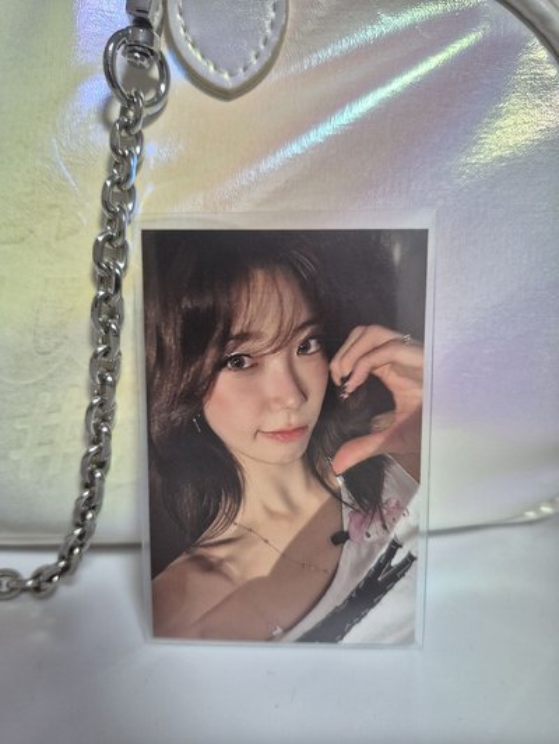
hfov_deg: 58.9
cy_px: 372
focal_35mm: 23
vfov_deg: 73.9
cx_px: 280
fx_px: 495
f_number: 1.8
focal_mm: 5.4
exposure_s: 1/74
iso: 250
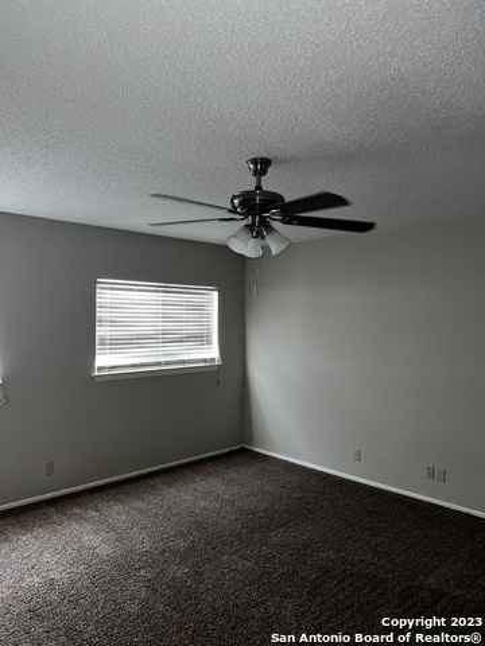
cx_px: 242
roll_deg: -1.1
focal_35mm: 26
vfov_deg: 67.3
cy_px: 323
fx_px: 486
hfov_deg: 53.1
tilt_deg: -0.5
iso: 80
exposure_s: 1/12
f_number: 1.5
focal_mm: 5.7
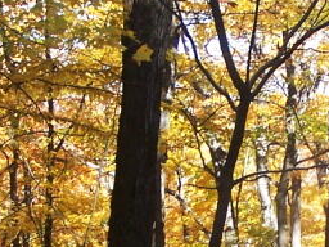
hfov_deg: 12.8
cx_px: 330
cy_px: 180
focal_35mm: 152
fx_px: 1445
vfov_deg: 9.7
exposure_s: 1/200
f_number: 2.8
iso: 80
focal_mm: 6.3
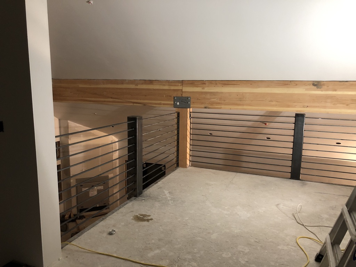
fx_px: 288
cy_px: 134
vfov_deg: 49.7
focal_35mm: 28
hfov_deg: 63.4
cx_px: 178
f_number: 1.8
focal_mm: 4
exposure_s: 1/15
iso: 64
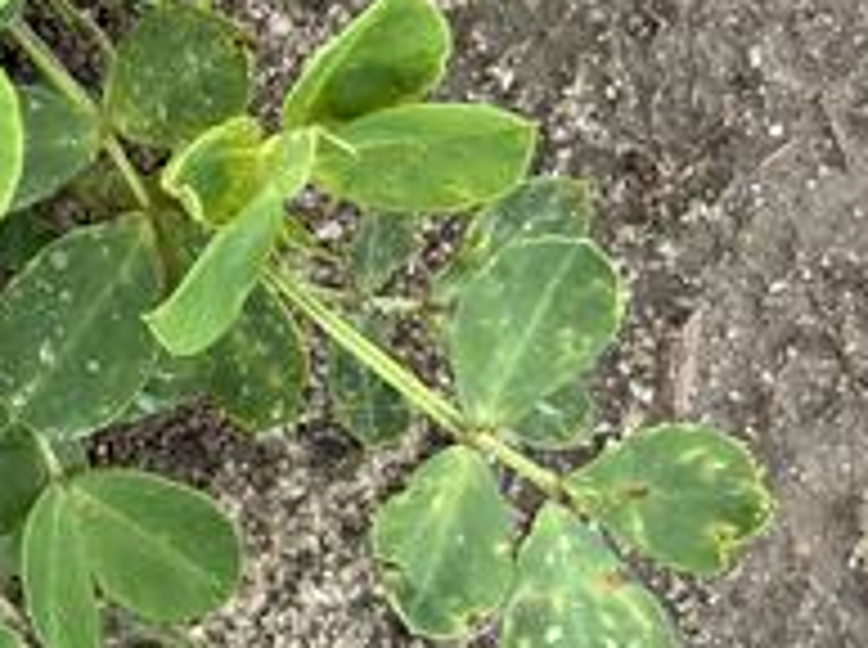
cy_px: 202
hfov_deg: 17.9
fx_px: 2703
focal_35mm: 108
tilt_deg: -87.1
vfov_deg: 13.6
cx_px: 31
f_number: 1.6
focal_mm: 5.96
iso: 32
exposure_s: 1/641
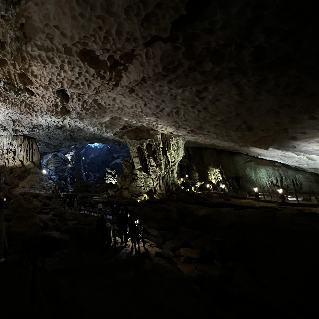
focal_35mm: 20
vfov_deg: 73.1
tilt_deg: +17.5
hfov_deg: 66.2
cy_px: 113
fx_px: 209
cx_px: 53
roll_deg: +1.6
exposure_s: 1/40
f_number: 1.8
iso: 1250
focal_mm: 1.57
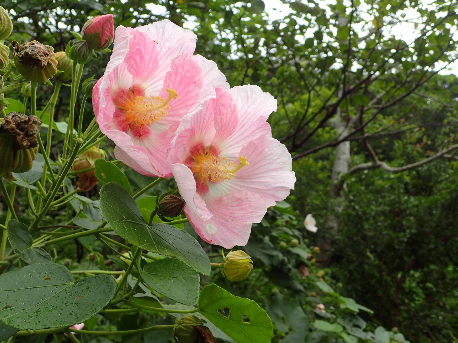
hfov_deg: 60.0
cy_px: 172
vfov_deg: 46.8
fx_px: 397
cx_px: 229
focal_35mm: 30
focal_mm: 5.5
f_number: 3.2
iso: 100
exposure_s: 1/125
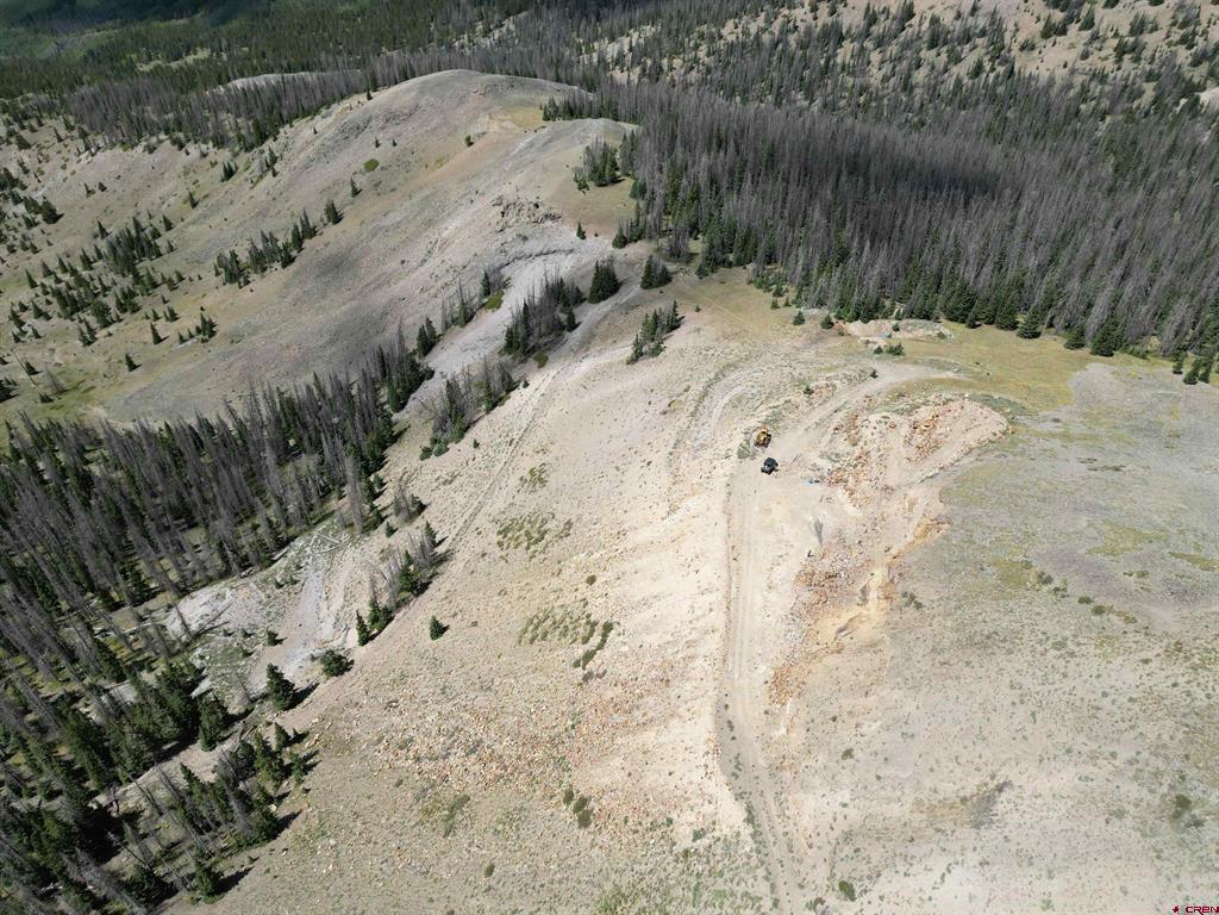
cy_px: 458
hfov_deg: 71.6
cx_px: 610
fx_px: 845
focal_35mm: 24
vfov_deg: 56.8
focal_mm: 6.72
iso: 120
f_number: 1.7
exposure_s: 1/3200
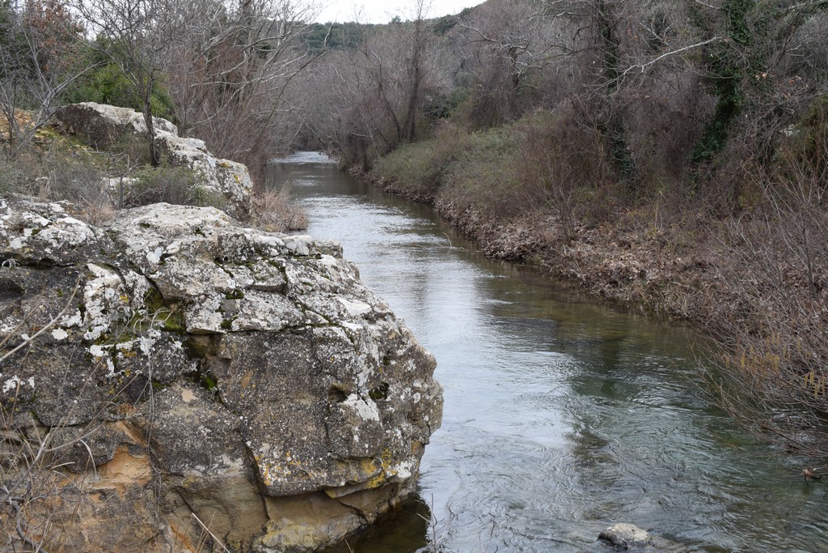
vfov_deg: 29.0
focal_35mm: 46
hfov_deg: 42.3
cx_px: 414
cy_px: 276
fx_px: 1070
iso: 400
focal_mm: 31
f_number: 7.1
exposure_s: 1/200
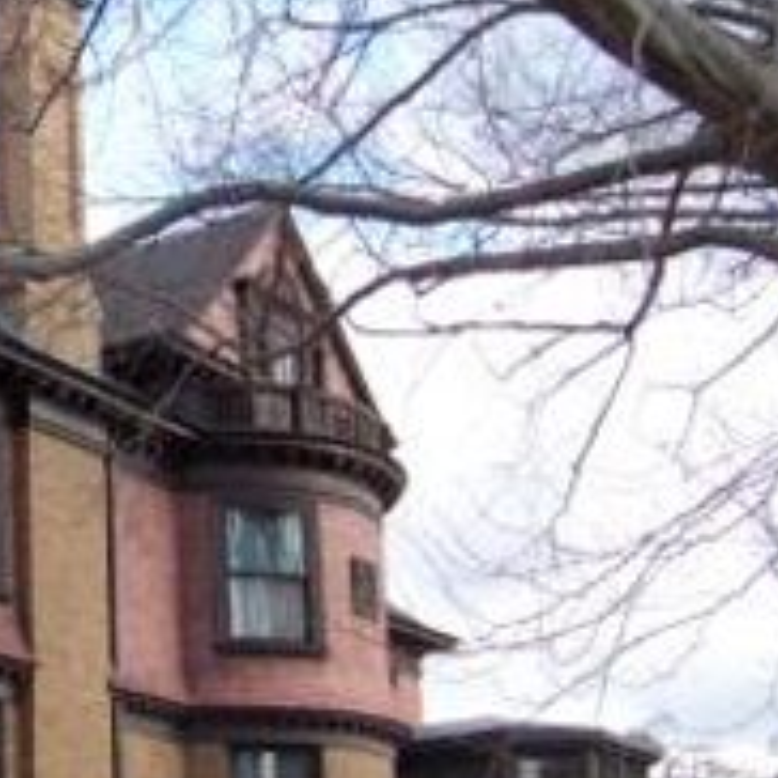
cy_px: 466
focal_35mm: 84
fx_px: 2136
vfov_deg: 20.6
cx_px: -124
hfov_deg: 19.6
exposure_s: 1/200
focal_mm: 5.85
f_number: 2.8
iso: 69
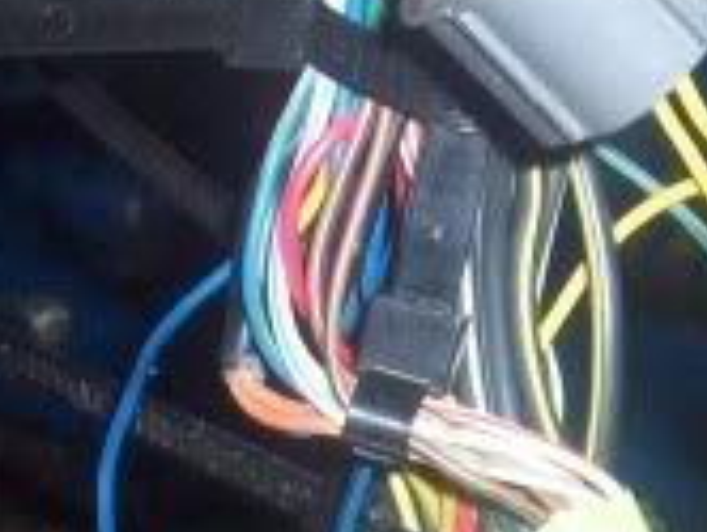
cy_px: 668
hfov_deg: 11.0
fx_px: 3641
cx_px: 583
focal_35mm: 178
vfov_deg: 8.3
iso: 160
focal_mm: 6.2
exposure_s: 1/64
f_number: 2.8
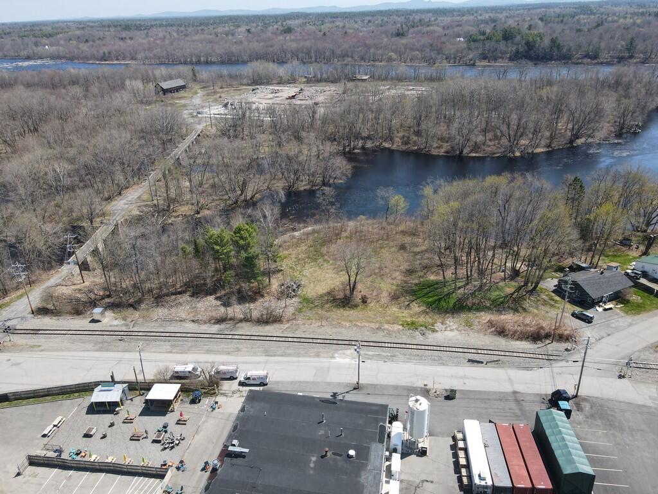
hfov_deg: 71.6
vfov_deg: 56.8
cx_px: 329
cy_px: 247
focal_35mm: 24
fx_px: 456
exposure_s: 1/500
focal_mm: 4.5
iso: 100
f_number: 2.8
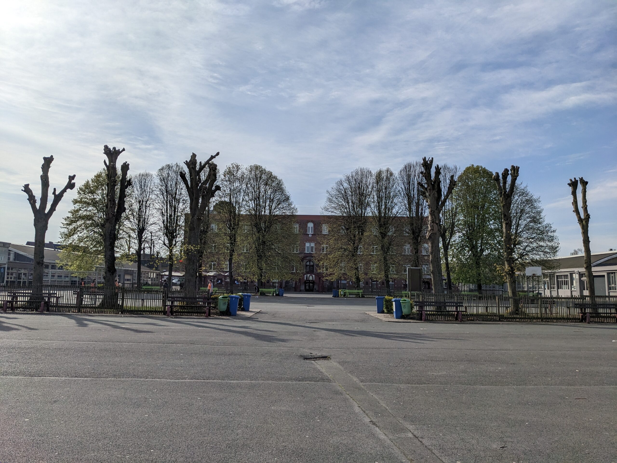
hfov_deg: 65.3
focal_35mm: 27
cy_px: 232
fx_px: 481
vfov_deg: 51.4
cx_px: 308
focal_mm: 4.38
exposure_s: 1/11765
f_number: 1.73
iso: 75
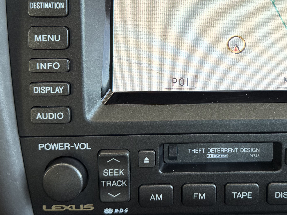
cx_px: 193
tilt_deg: -28.9
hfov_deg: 38.4
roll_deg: -1.0
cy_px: 57
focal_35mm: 49
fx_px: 406
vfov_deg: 29.3
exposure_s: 1/75
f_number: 1.78
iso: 80
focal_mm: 6.76
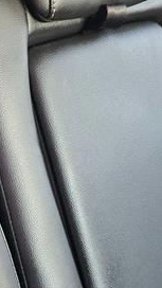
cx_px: -89
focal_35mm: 118
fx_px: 901
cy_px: 182
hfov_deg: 9.9
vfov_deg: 18.1
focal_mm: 6.3
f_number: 1.7
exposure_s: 1/120
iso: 320
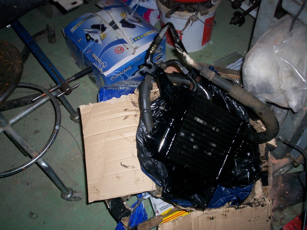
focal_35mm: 36
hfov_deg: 51.4
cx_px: 154
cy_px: 115
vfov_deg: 39.7
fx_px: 319
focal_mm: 5.9
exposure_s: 1/64
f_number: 4.5
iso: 140
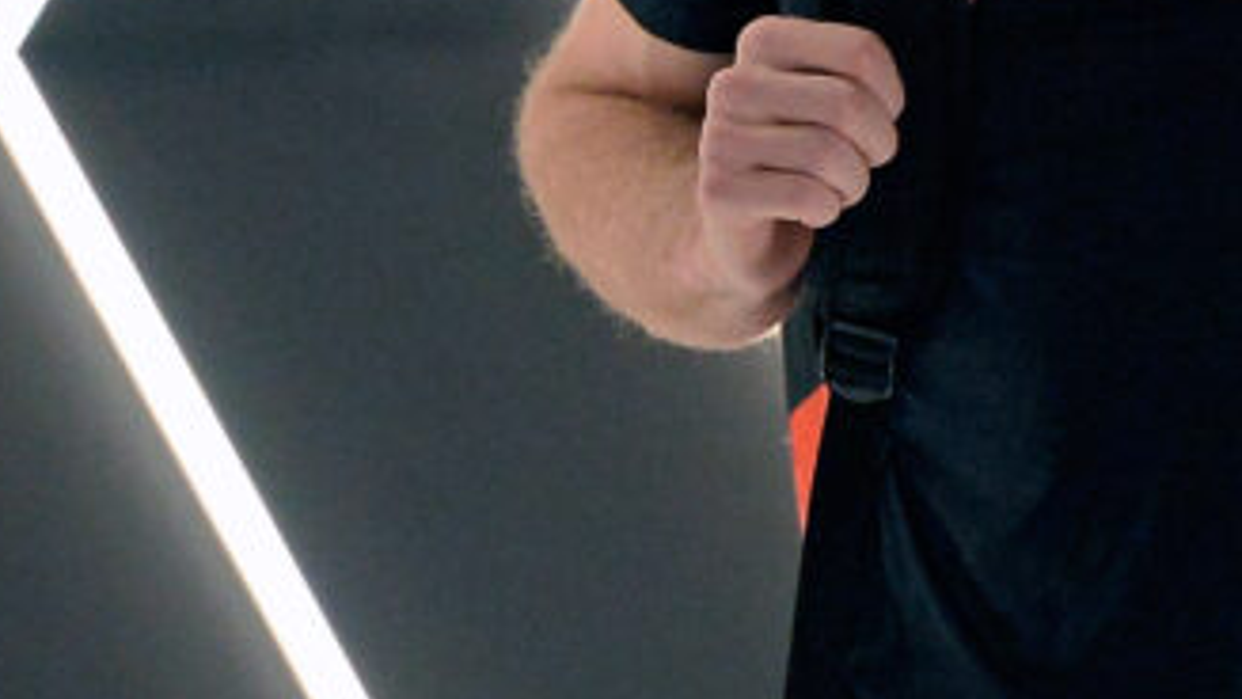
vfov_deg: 1.9
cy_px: -160
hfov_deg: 3.3
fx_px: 21573
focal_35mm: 655
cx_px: 703
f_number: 3.5
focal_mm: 200
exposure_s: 1/1250
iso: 5000
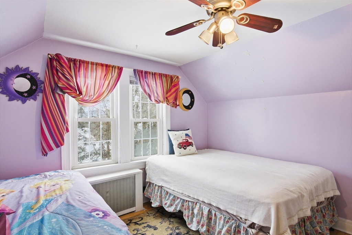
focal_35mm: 18
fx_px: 176
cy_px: 118
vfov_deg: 67.4
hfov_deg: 90.0
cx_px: 176
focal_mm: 12
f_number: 7.1
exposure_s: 1/250
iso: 800
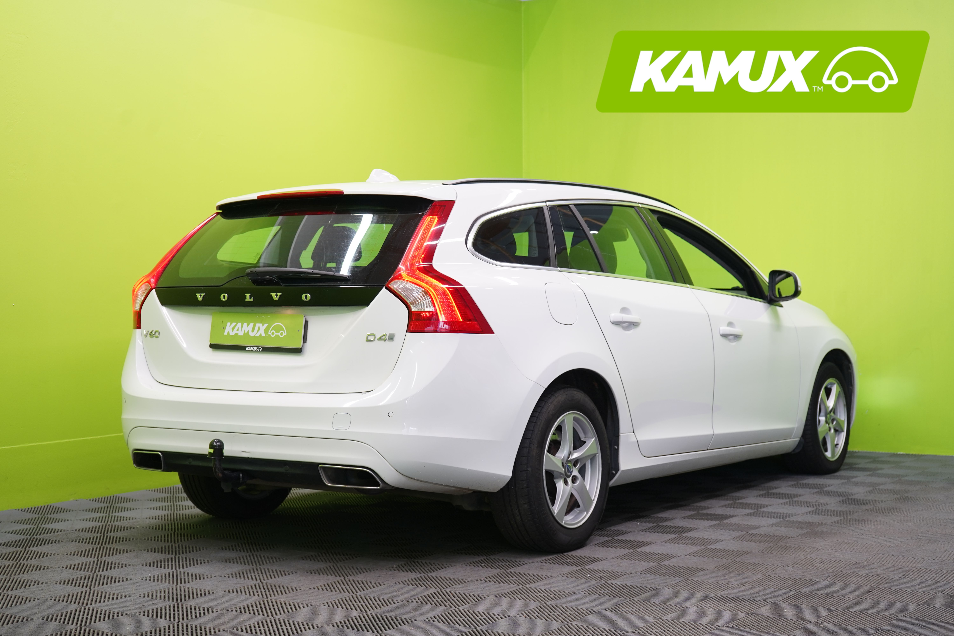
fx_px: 1404
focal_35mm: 53
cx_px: 477
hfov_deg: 37.5
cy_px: 318
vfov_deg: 25.5
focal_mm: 53
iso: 400
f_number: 5
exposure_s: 1/30
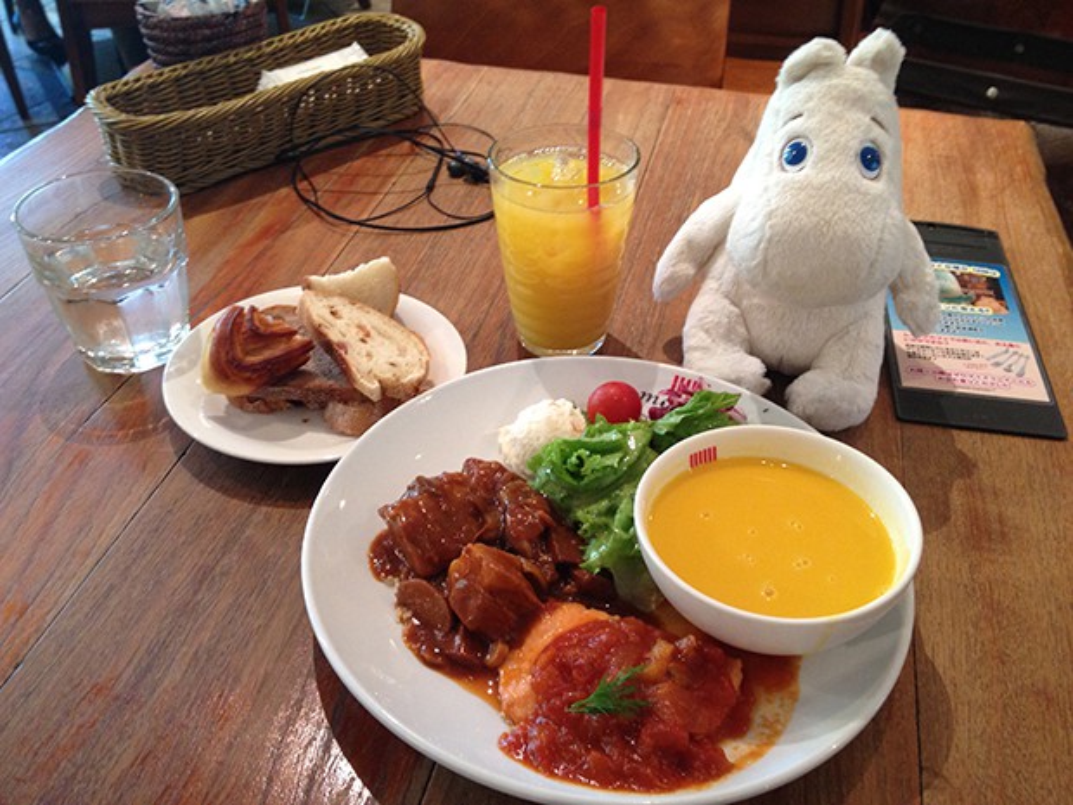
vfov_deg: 40.7
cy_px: 402
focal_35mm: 35
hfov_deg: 52.6
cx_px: 536
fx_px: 1085
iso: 160
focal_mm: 4.28
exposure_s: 1/20
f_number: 2.4
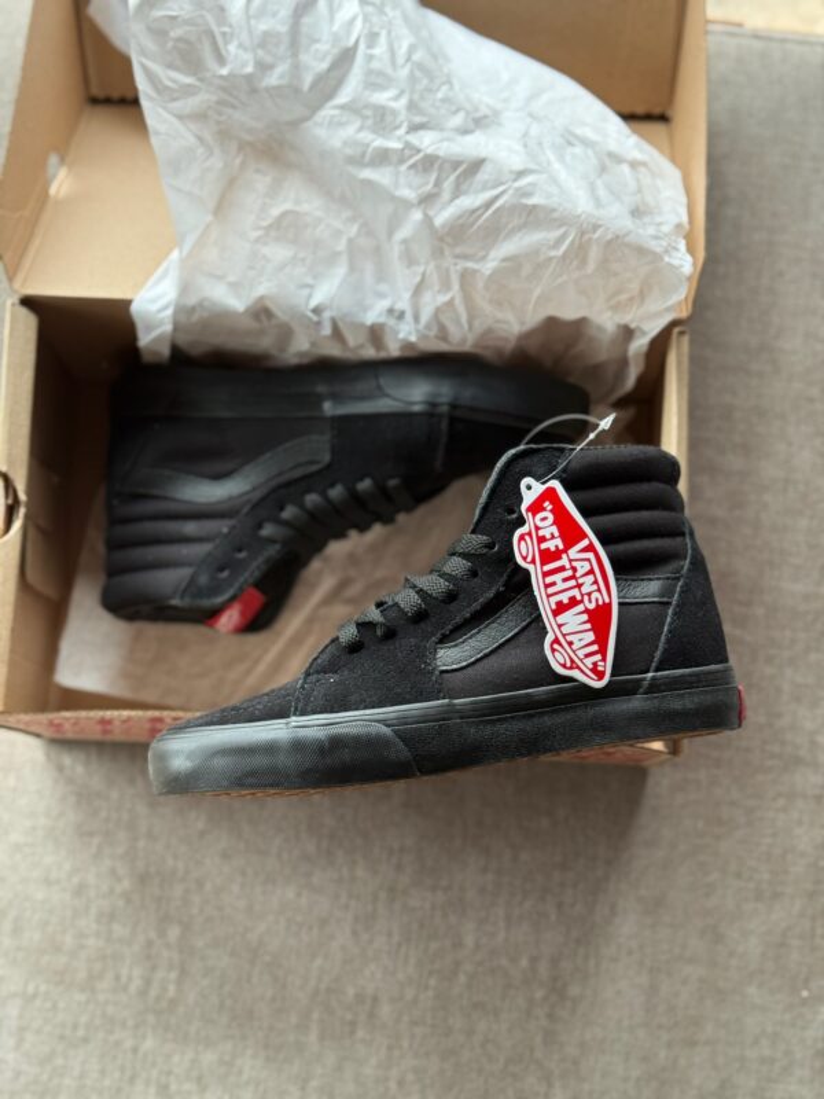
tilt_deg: -78.9
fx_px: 1523
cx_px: 412
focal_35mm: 48
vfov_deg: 39.7
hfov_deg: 30.3
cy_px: 550
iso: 125
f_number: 1.78
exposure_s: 1/60
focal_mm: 6.76
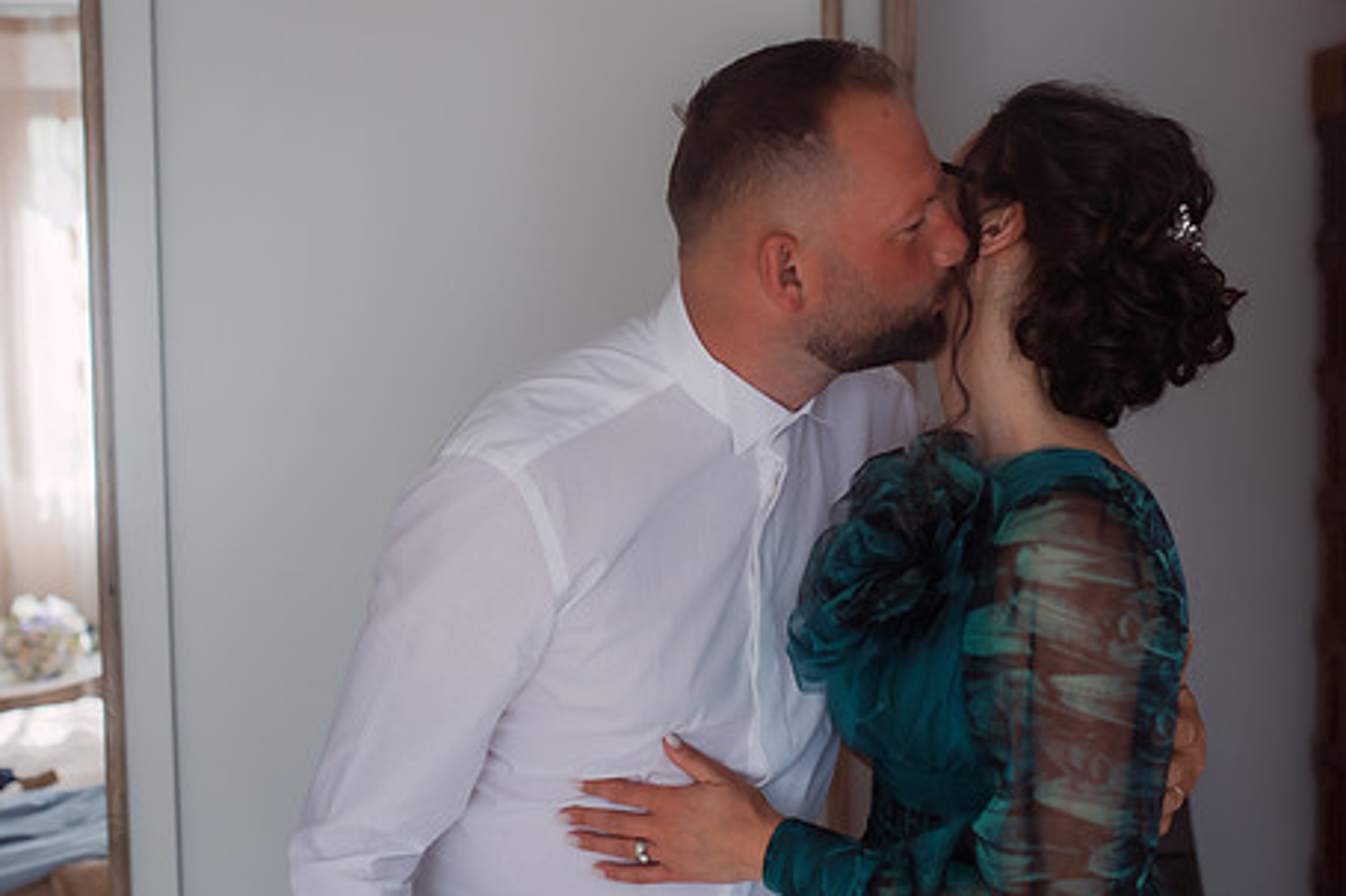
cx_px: 713
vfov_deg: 24.2
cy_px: 388
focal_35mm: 56
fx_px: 2093
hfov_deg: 35.6
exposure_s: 1/250
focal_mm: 35
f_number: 2.8
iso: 250
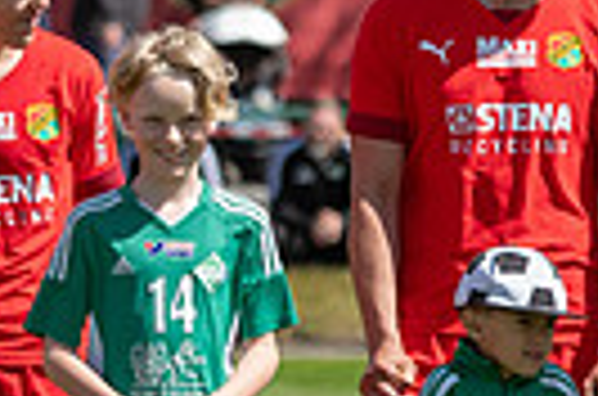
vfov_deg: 1.5
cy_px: 173
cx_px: -319
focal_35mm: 934
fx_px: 15478
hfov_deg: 2.2
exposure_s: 1/1600
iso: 200
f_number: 4
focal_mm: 140
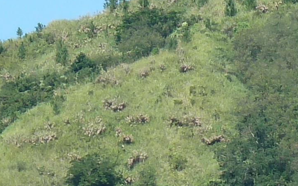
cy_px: 320
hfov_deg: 3.9
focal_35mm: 530
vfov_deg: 2.5
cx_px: 632
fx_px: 4304
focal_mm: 14.7
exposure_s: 1/320
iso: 80
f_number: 4.3
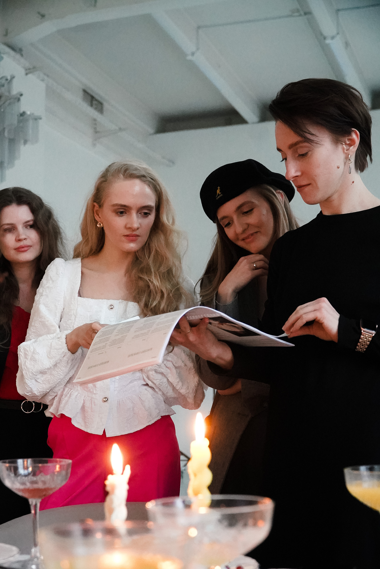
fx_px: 760
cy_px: 284
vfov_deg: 41.1
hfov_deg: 28.1
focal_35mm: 48
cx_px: 190
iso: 10000
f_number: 4
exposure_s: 1/160
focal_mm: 32
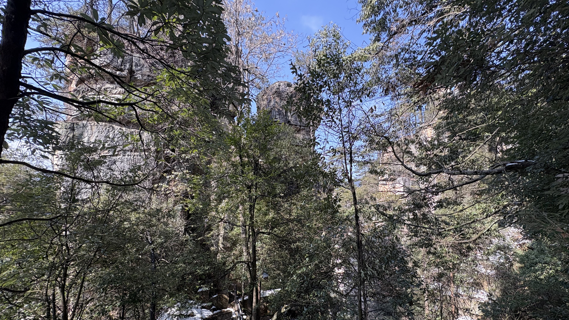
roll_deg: -0.9
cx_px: 297
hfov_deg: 99.3
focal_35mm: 16
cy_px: 198
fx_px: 241
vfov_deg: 66.2
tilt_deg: +2.3
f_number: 2.2
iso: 64
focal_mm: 2.22
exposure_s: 1/291
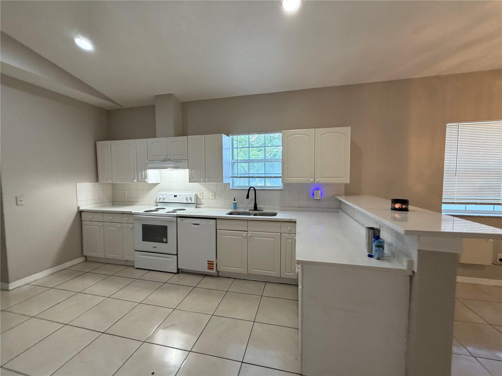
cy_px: 188
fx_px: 203
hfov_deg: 102.1
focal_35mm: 14
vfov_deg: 85.7
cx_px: 251
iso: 200
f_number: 2.2
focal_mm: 2.22
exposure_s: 1/60
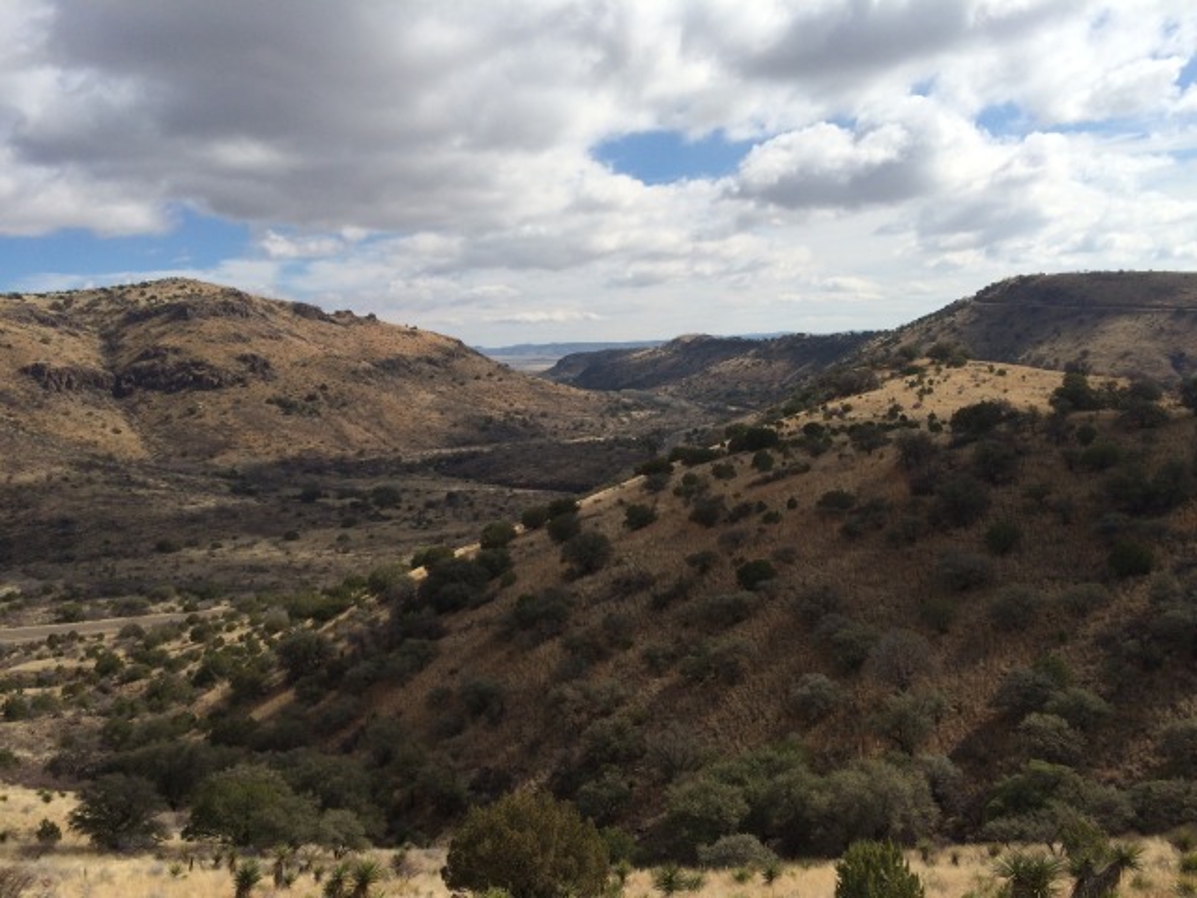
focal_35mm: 29
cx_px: 598
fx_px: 1003
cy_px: 449
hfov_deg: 61.7
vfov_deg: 48.2
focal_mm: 4.15
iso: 32
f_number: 2.2
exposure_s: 1/4115
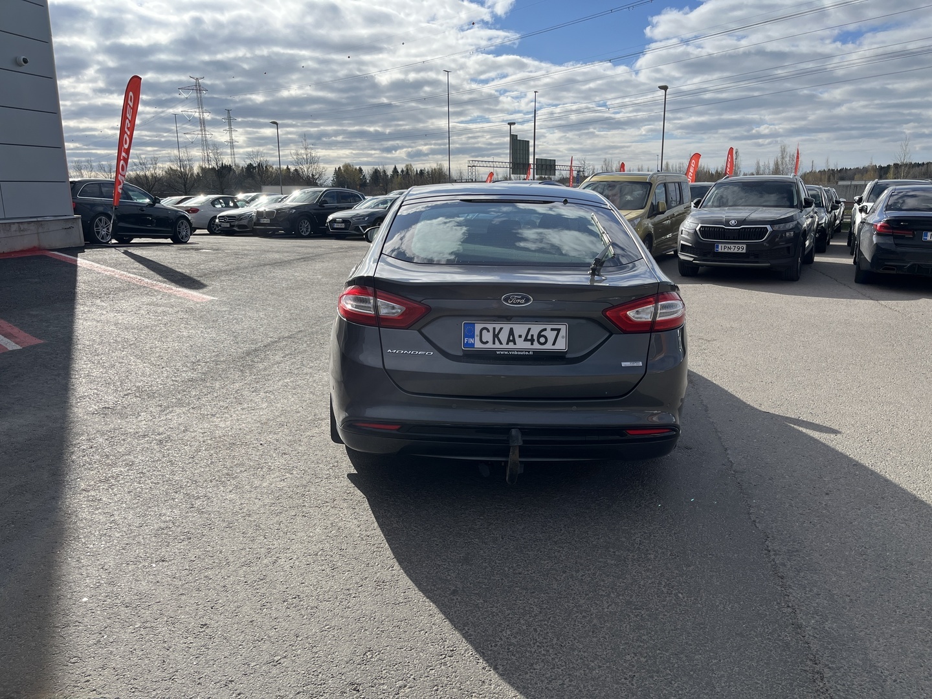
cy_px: 350
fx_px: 700
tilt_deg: -13.1
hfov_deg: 67.3
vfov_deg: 53.1
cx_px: 466
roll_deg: +1.3
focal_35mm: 26
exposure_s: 1/5076
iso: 50
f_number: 1.6
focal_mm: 5.1
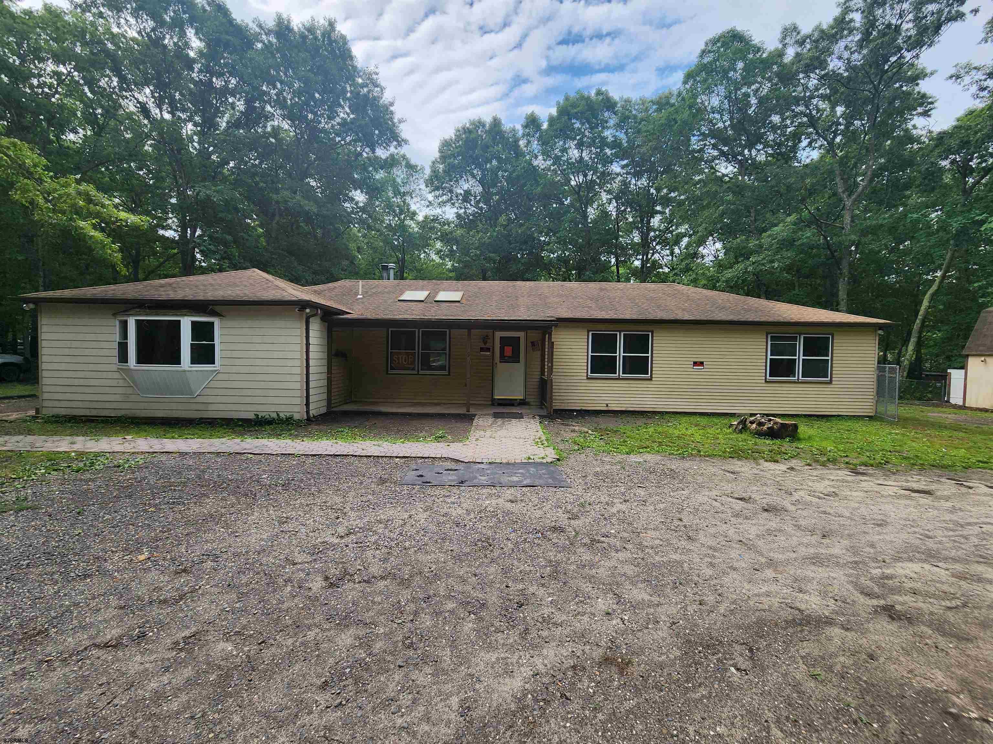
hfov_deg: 106.2
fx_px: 373
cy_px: 372
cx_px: 496
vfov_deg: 89.9
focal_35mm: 13
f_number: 2.2
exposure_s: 1/902
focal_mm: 2.2
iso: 50
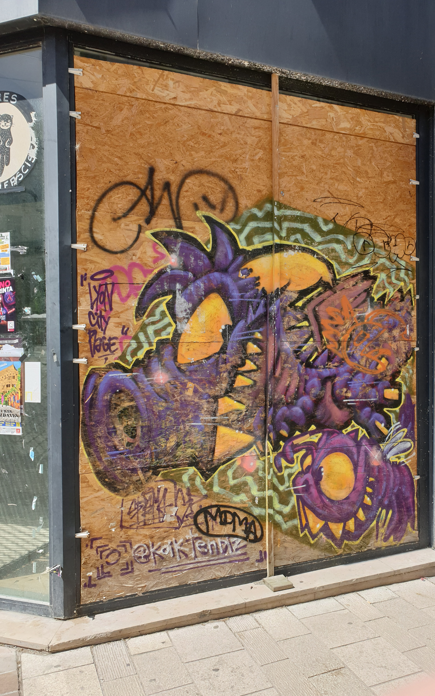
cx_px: 261
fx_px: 531
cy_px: 352
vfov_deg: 66.5
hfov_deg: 44.3
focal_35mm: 28
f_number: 2.4
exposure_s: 1/924
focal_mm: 4.3
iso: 50
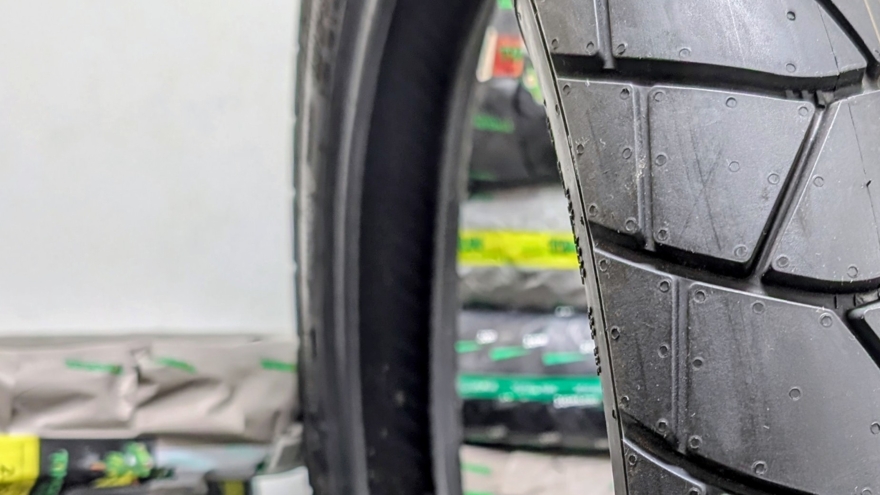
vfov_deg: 21.4
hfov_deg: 37.7
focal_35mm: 54
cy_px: 501
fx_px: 1260
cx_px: 645
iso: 38
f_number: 1.68
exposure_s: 1/43.8
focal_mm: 6.9
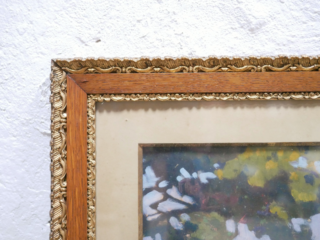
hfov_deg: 46.8
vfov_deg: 36.0
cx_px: 160
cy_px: 120
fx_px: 370
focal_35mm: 40
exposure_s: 1/30
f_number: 1.7
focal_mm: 20
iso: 3200
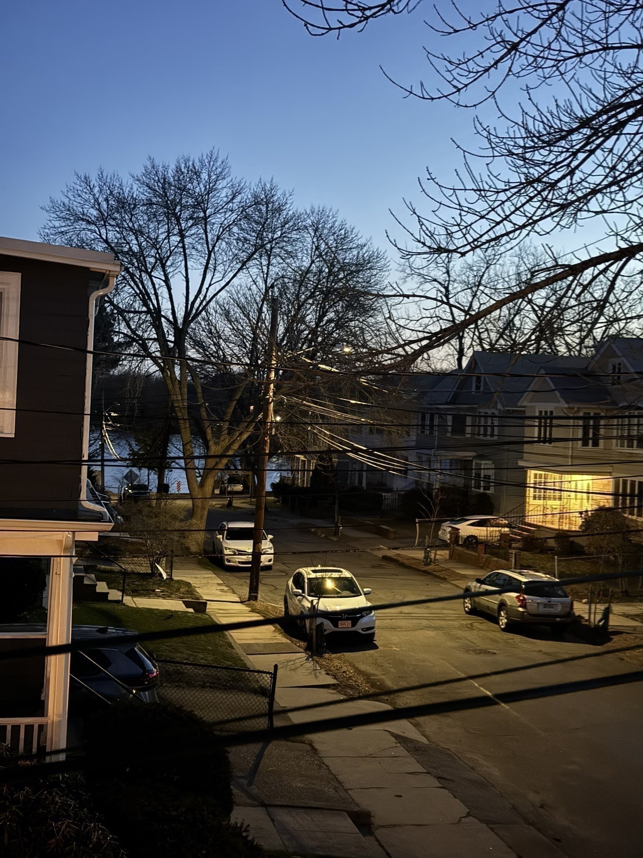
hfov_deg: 30.3
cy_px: 429
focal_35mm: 48
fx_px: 1189
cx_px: 322
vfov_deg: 39.7
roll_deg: -2.5
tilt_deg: -1.3
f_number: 1.78
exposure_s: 1/5
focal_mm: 6.76
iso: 800
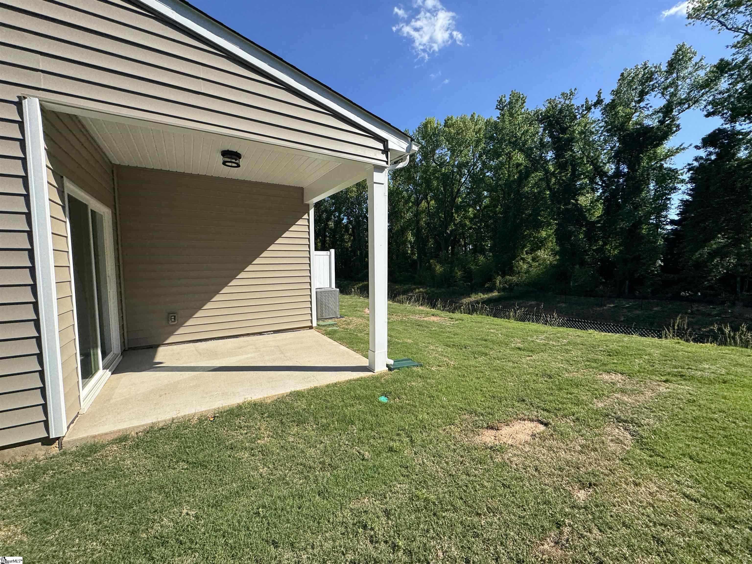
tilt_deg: -3.7
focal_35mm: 14
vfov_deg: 85.7
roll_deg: +1.3
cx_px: 376
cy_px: 282
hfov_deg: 102.1
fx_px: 304
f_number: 2.2
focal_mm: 2.22
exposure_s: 1/1449
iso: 50
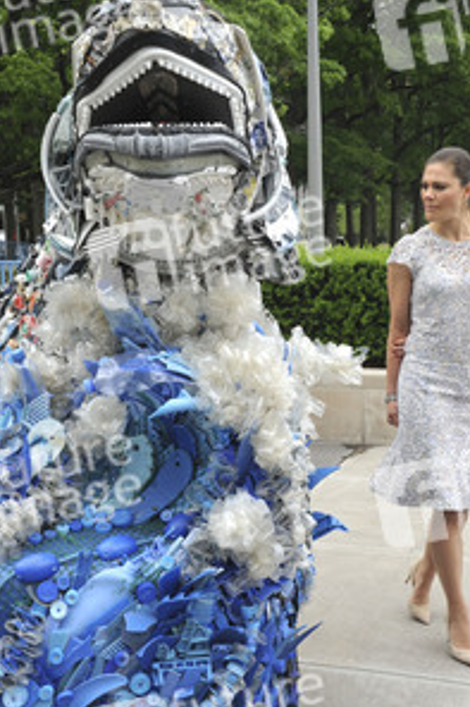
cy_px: 373
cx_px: 280
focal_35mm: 46
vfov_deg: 42.7
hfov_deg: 29.1
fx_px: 902
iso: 800
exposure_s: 1/400
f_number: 7.1
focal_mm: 34
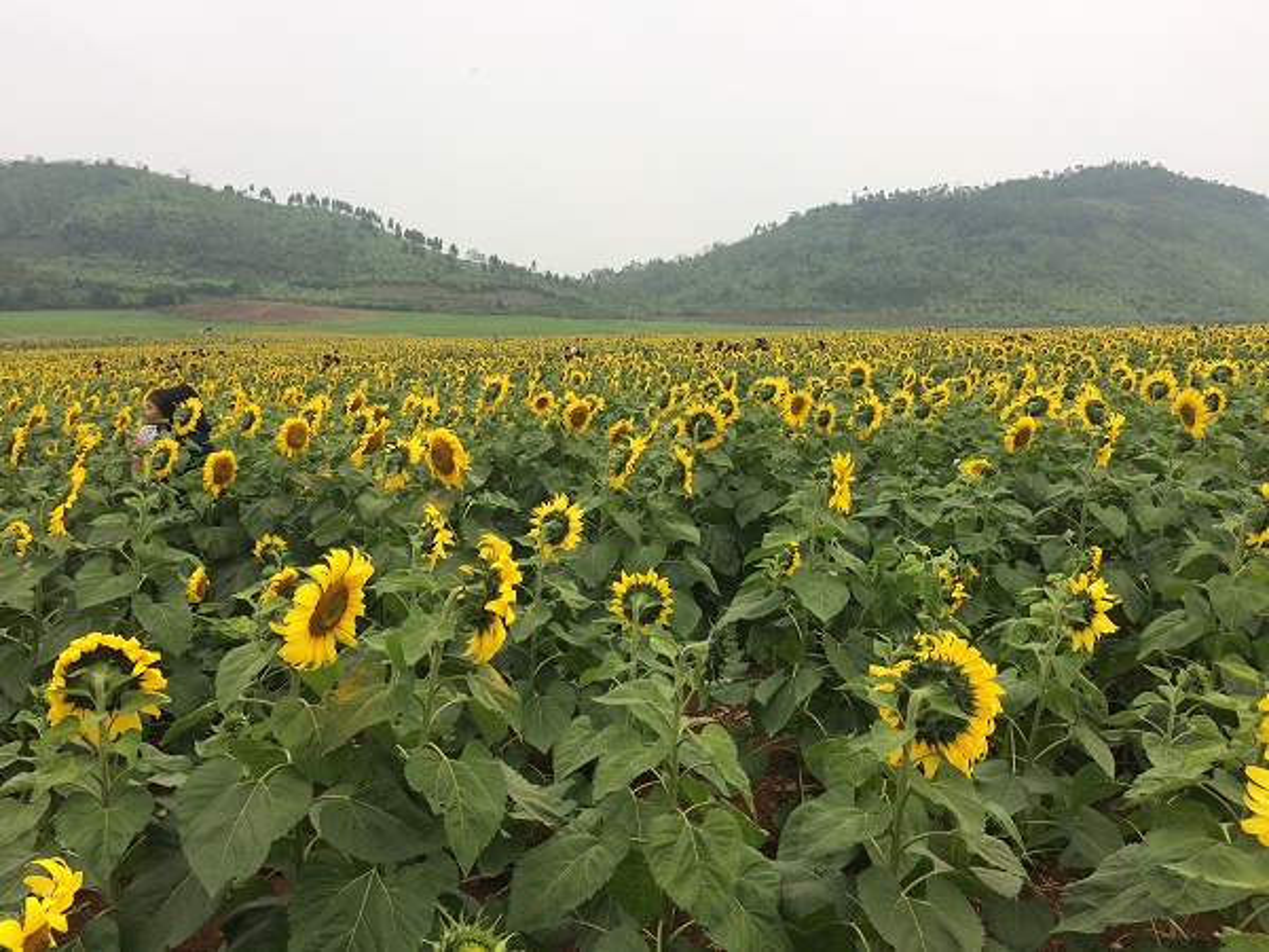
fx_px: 1063
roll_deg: -2.7
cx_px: 634
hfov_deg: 61.7
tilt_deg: -7.9
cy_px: 476
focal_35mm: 29
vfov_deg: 48.2
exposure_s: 1/336
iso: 32
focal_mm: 4.15
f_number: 2.2
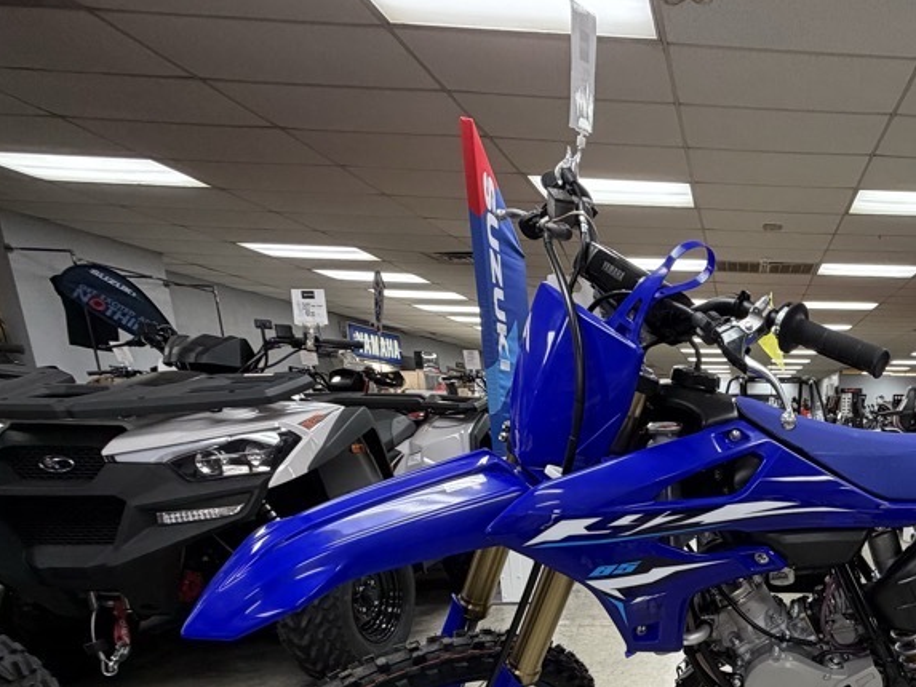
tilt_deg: -14.0
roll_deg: -0.1
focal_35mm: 25
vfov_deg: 50.7
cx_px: 814
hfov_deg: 59.7
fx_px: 662
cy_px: 572
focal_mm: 2.22
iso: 250
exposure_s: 1/60
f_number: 2.2
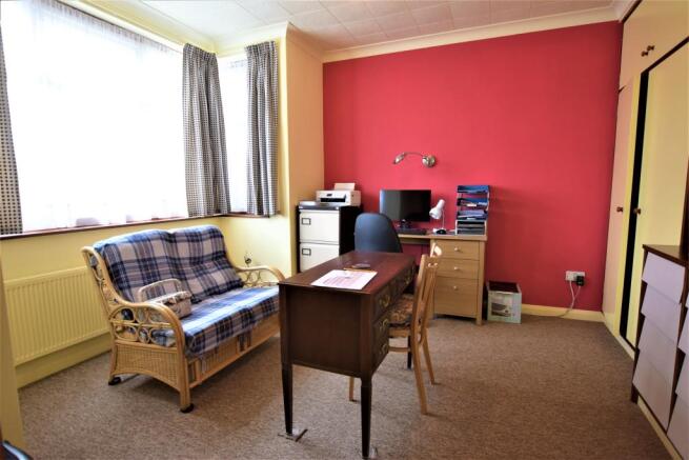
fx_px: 287
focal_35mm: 15
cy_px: 230
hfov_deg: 100.4
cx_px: 344
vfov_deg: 77.4
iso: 800
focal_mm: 10
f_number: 3.5
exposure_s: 1/60
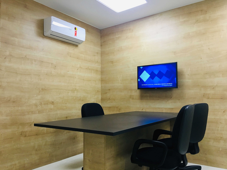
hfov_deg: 61.7
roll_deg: +1.0
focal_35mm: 29
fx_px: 190
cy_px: 85
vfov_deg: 48.2
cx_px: 114
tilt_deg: +5.7
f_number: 2.2
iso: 50
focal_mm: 4.15
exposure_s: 1/15
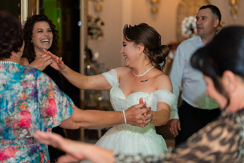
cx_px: 122
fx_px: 610
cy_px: 82
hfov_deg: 22.6
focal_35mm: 90
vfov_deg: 15.2
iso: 1600
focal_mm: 90
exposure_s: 1/200
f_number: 3.2
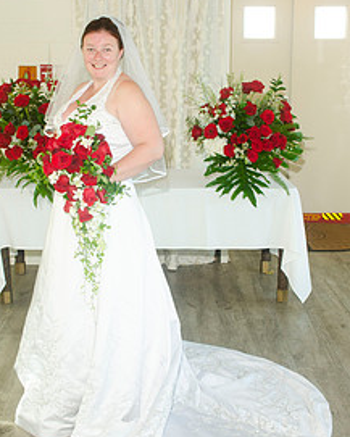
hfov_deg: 27.1
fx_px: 725
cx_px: 168
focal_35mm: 56
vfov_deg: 33.5
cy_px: 239
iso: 400
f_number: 5.6
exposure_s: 1/80
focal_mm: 24
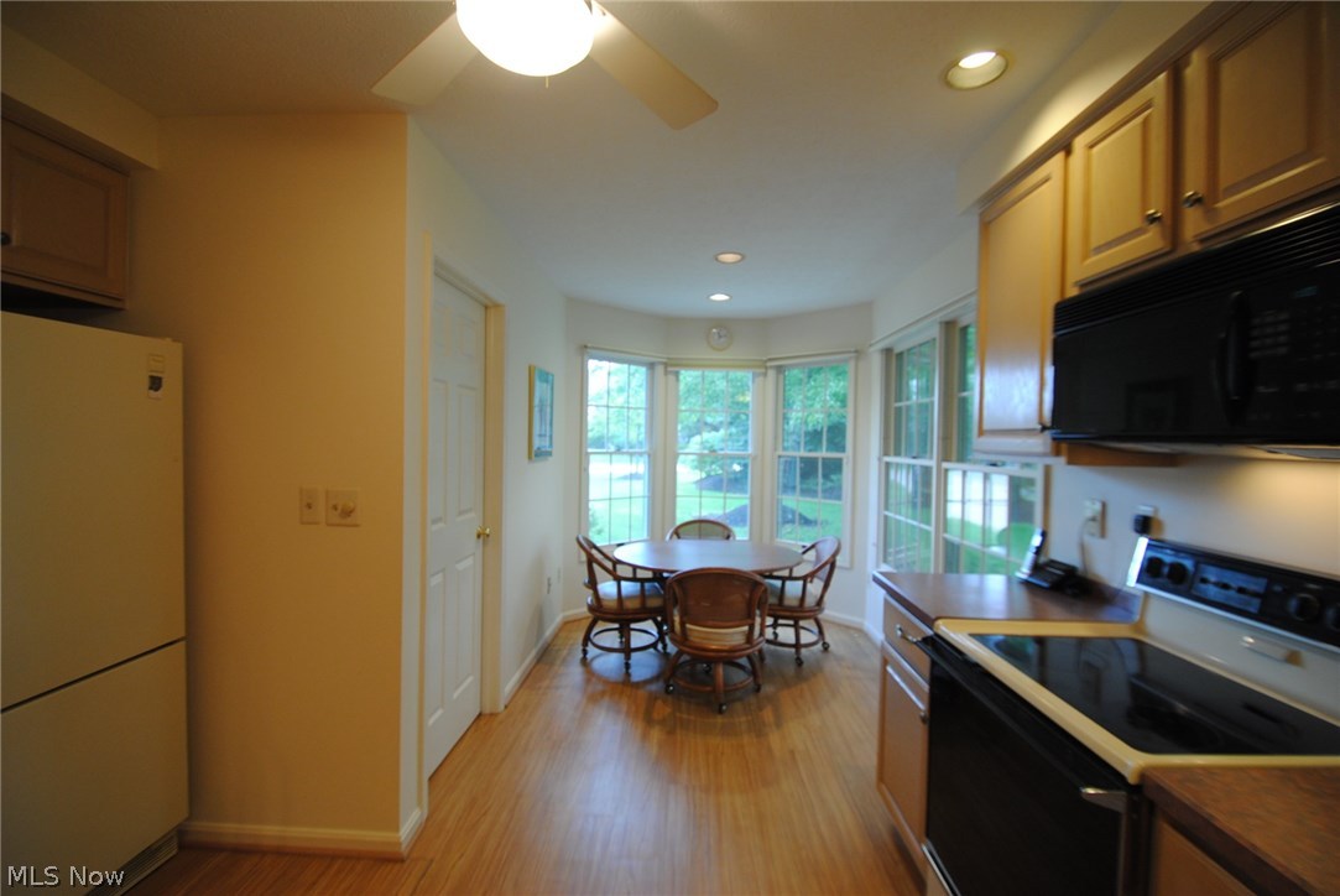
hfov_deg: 100.3
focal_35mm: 15
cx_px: 670
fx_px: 559
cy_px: 448
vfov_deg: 77.4
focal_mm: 10
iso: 320
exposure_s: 1/30
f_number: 3.5
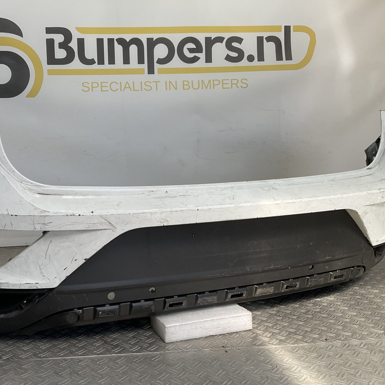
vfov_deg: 42.8
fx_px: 491
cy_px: 188
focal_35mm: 39
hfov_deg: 42.3
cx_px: 129
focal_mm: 3
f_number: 1.8
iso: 16
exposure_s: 1/389
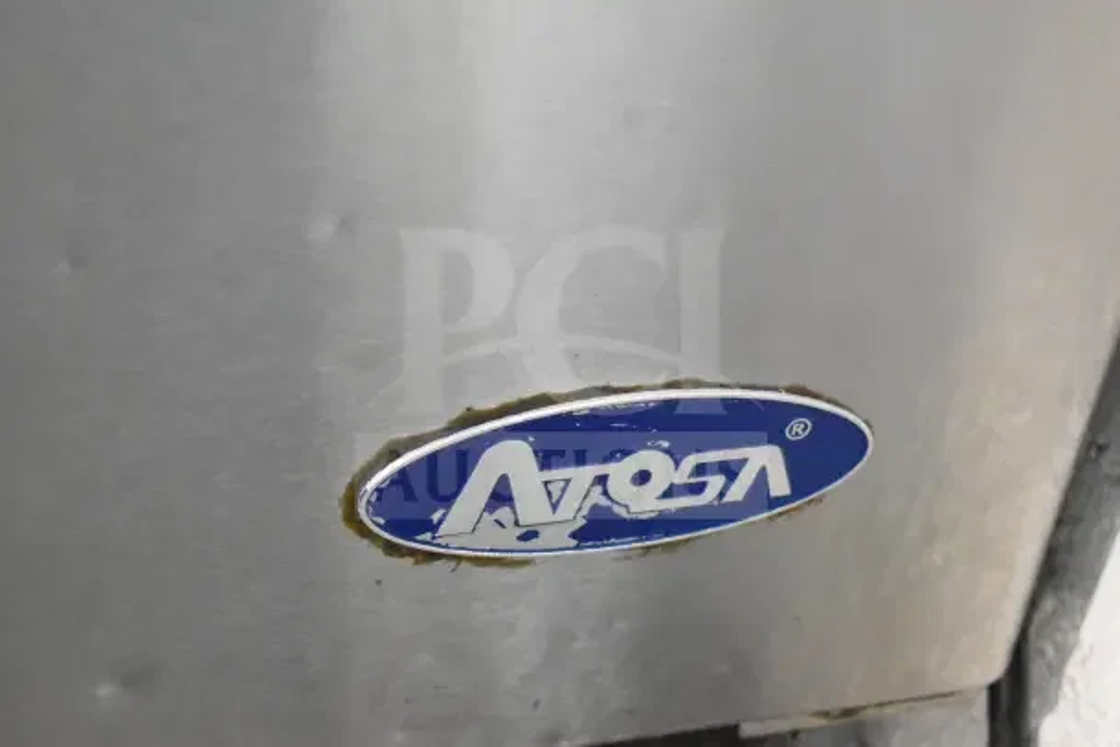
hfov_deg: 24.6
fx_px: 2567
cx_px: 560
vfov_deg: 16.6
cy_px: 374
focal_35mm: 82
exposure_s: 1/100
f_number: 5.6
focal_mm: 55
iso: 14400
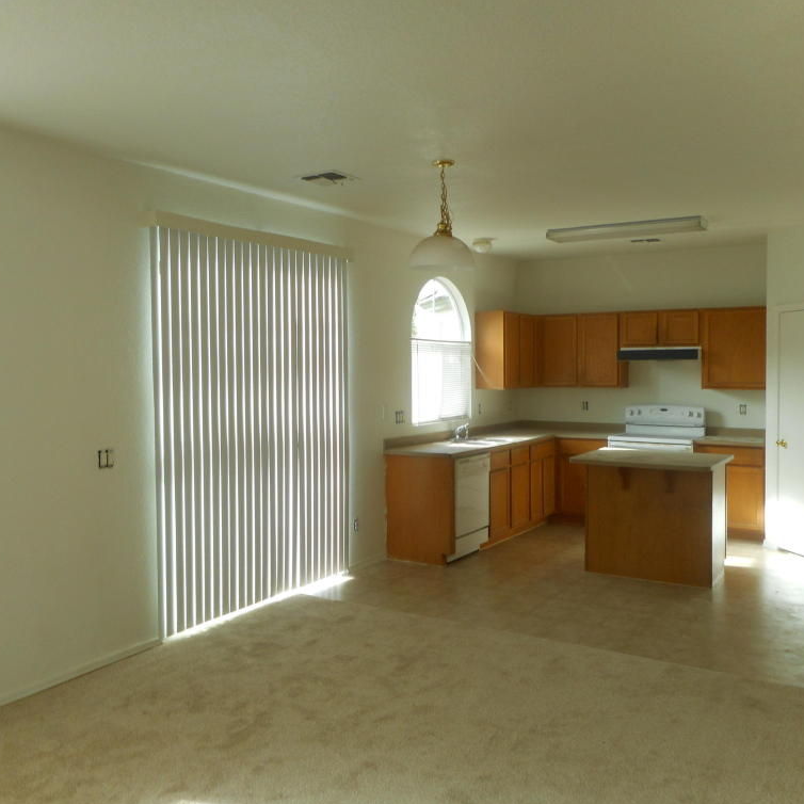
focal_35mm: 30
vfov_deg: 54.0
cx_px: 358
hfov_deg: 53.9
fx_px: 788
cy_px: 399
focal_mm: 4.5
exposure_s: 1/40
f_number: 3.7
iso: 80
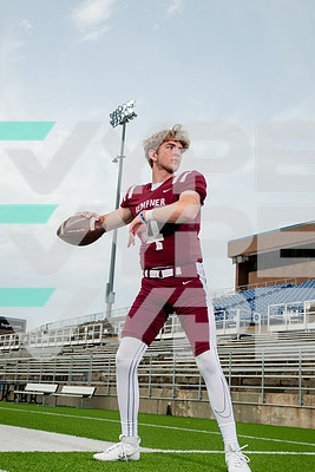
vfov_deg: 43.6
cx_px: 162
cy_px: 242
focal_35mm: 45
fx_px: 590
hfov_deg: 29.9
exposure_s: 1/320
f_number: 7.1
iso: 125
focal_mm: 40
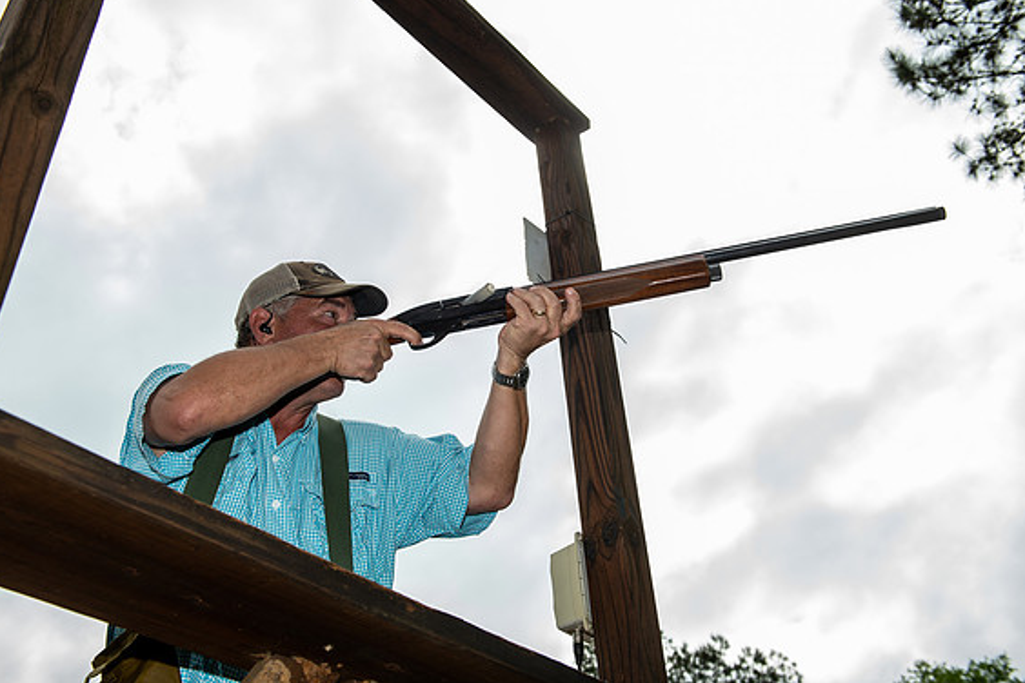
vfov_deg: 36.9
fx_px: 1025
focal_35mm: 36
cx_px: 503
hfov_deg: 53.1
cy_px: 340
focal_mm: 35
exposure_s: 1/320
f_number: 6.3
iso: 125
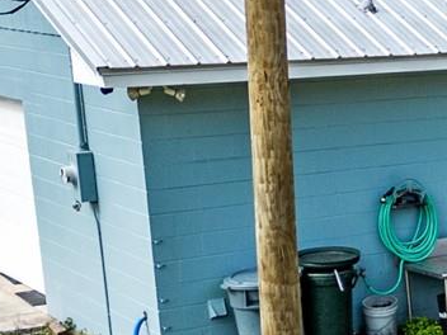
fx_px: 1408
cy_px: 266
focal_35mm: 109
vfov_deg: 13.5
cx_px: 813
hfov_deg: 15.4
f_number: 1.7
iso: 120
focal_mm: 6.72
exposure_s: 1/2500
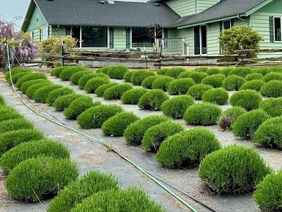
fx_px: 497
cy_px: 20
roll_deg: +1.2
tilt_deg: +7.2
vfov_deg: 23.4
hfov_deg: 31.0
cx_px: 220
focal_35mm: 61
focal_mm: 6.86
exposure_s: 1/816
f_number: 1.78
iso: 80
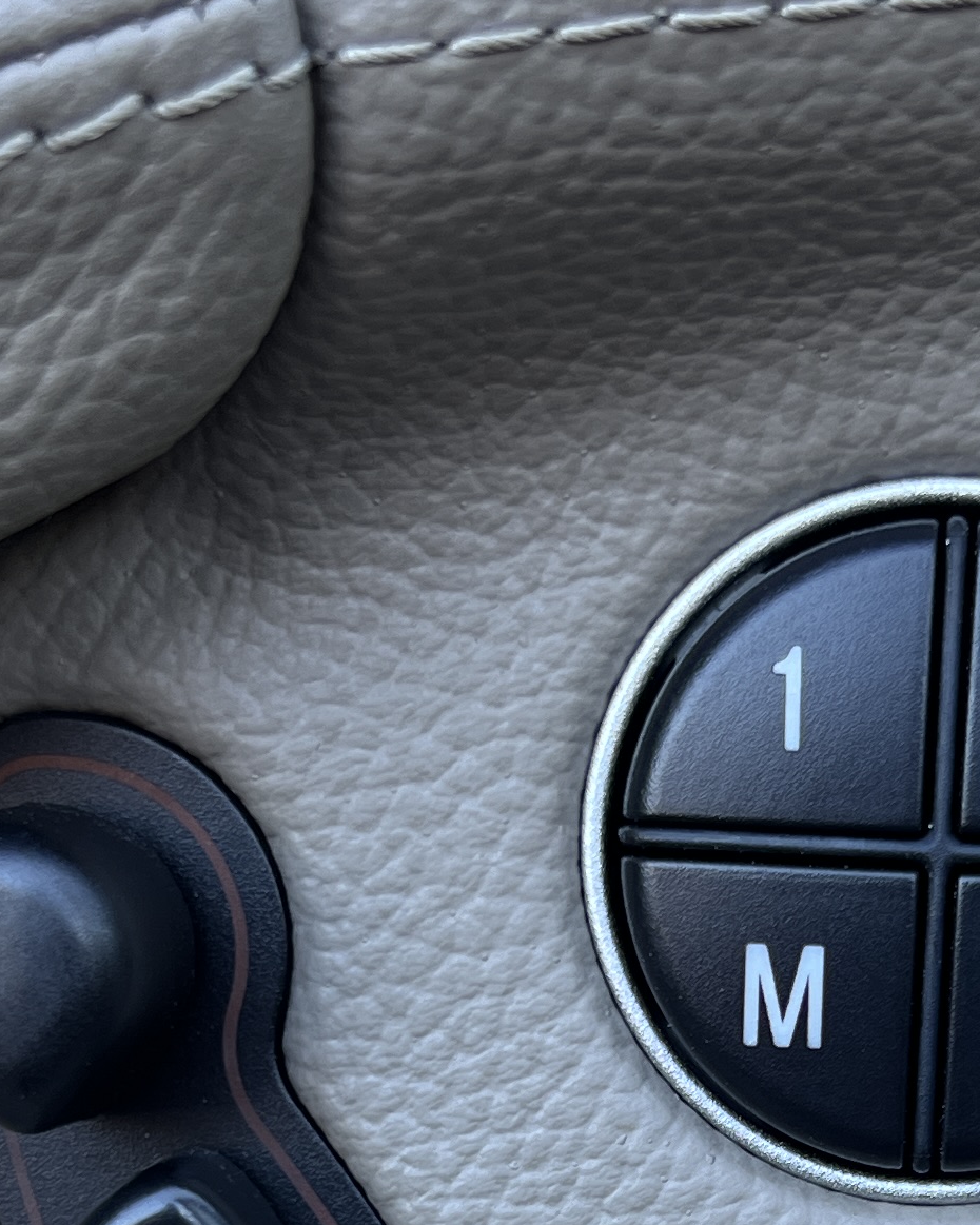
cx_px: 736
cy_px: 1306
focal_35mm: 88
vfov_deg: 20.8
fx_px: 3191
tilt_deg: -7.9
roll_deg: +0.8
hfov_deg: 17.4
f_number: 1.5
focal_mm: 5.7
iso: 50
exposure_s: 1/121
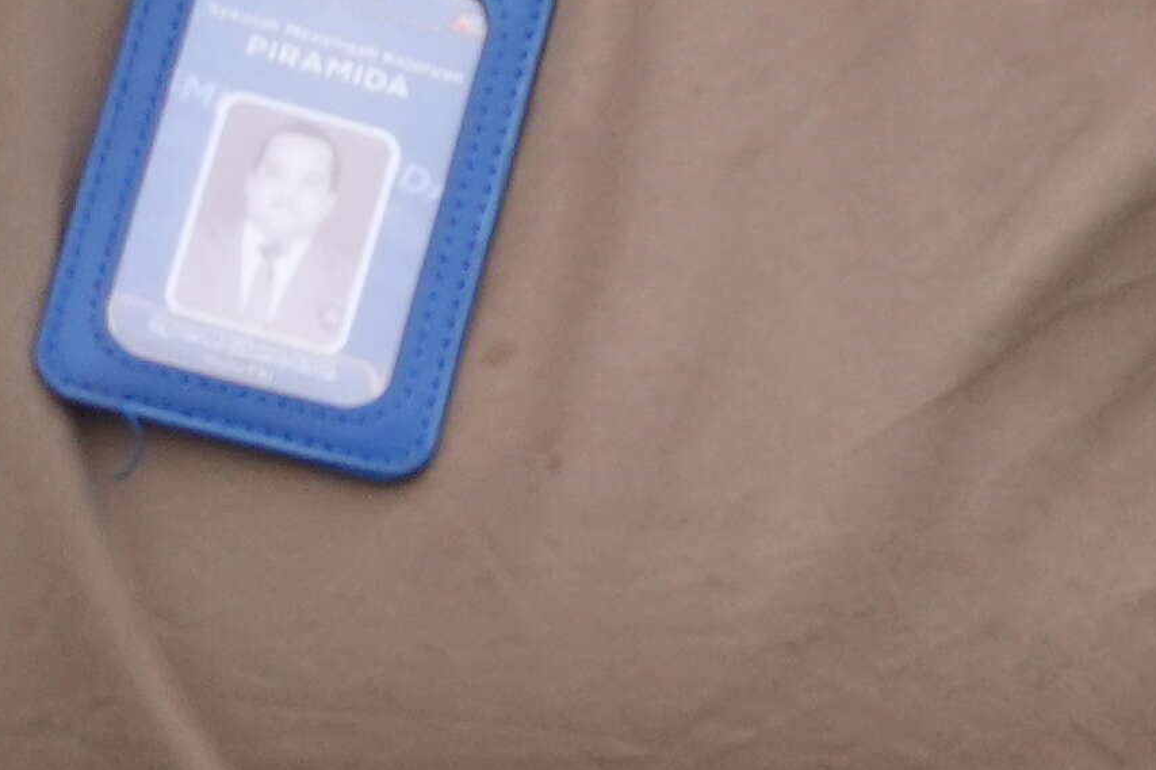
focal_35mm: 294
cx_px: 3308
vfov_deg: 4.5
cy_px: -1532
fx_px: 9426
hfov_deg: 6.5
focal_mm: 27
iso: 250
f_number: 4
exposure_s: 1/160
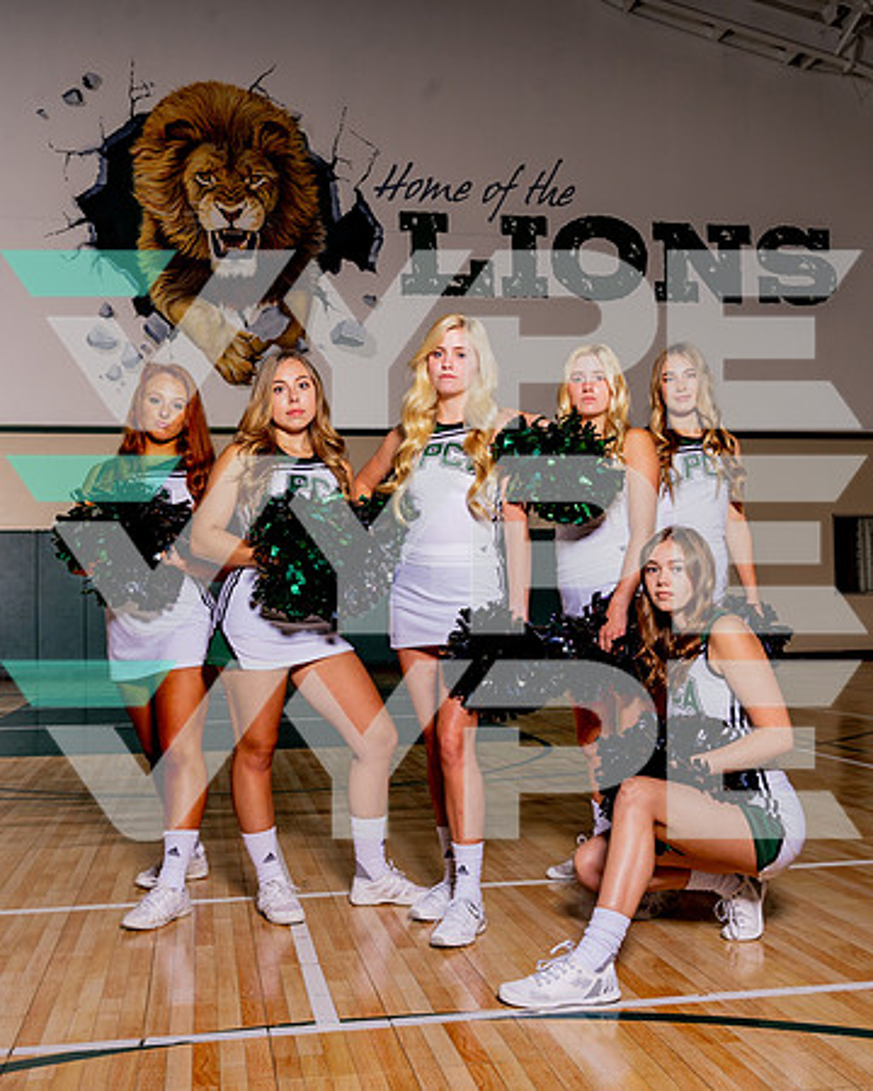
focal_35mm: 39
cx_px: 436
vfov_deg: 46.4
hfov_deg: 37.9
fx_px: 1273
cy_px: 546
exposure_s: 1/250
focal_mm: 28
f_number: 9
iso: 200
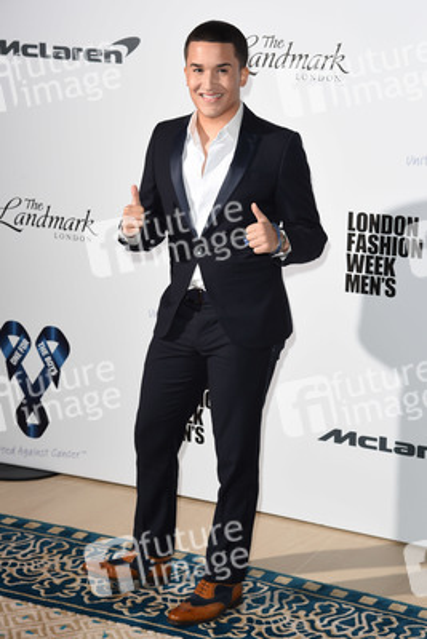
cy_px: 320
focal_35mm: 70
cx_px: 214
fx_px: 1244
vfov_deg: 28.8
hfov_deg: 19.5
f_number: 6.3
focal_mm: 70
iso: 640
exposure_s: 1/250
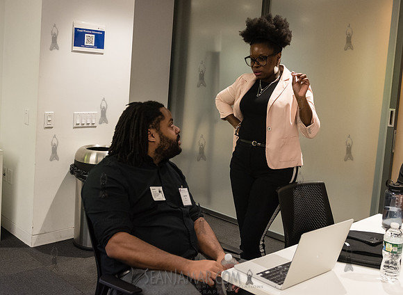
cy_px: 122
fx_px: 532
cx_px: 207
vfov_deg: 30.9
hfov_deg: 41.5
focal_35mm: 46
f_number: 4
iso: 2000
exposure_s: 1/320
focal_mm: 32
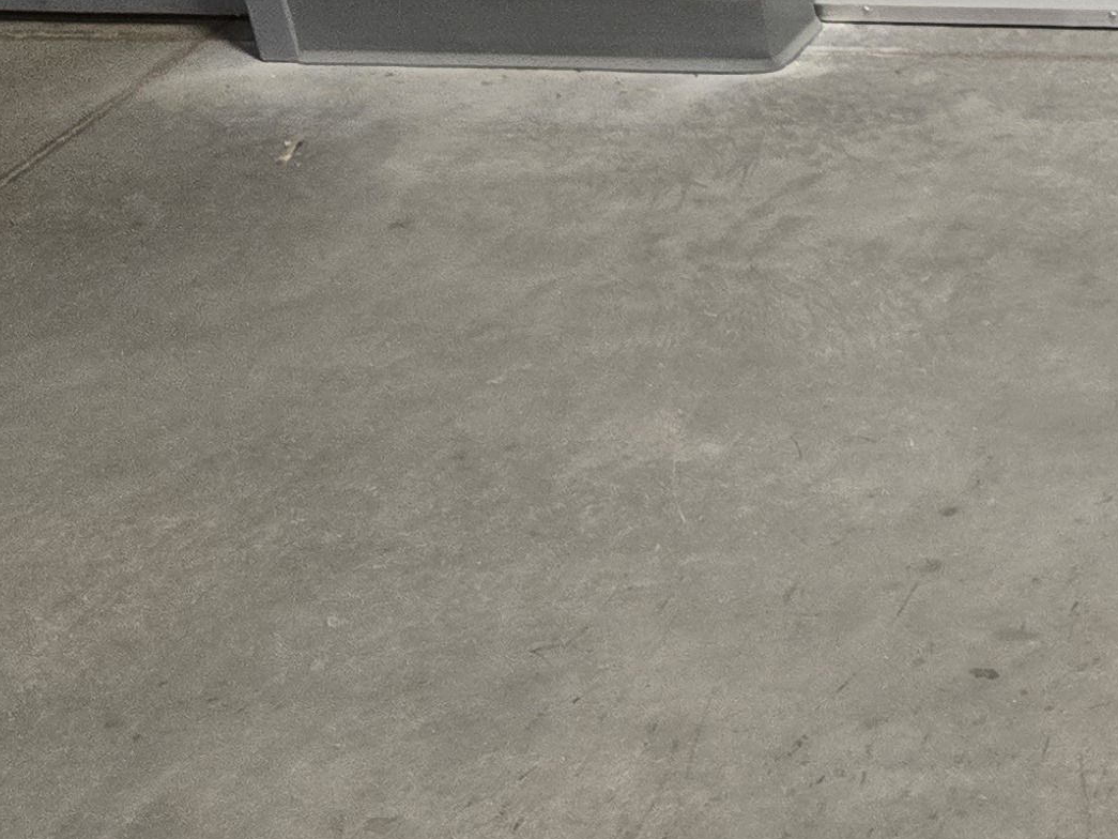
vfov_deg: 16.5
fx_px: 2842
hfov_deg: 18.4
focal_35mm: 88
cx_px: 1895
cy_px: 62
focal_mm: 5.4
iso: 200
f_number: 1.8
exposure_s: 1/120
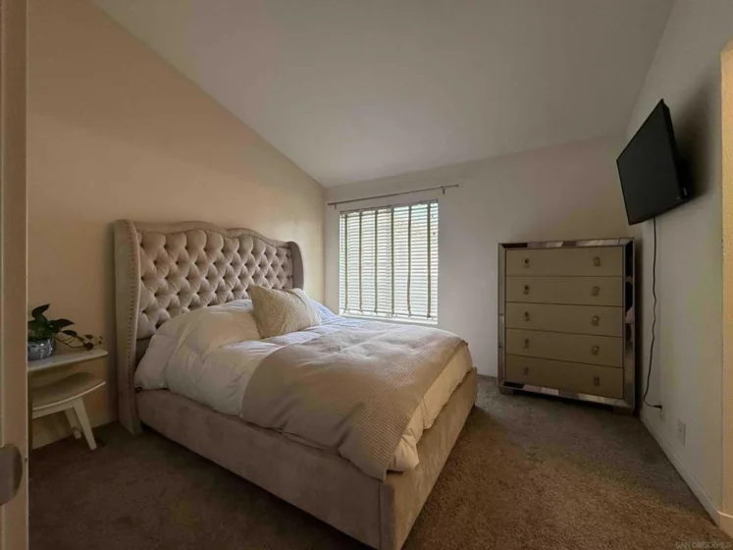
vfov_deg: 85.7
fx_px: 296
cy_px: 275
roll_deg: -0.1
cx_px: 366
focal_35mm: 14
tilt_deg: +0.1
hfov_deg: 102.1
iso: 160
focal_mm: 2.22
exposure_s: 1/120
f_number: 2.2
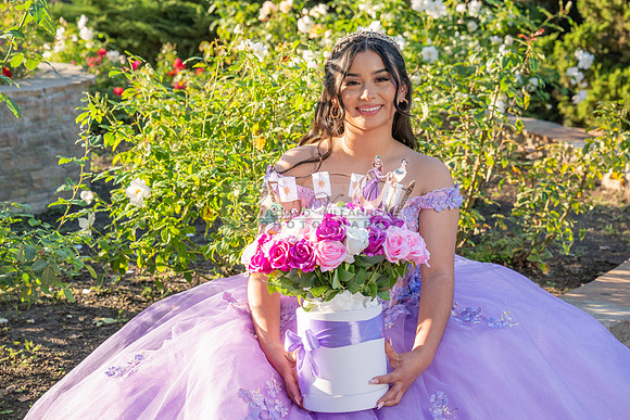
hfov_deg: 28.8
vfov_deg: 19.5
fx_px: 1225
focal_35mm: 70
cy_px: 210
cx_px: 315
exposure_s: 1/200
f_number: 6.3
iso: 200
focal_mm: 70
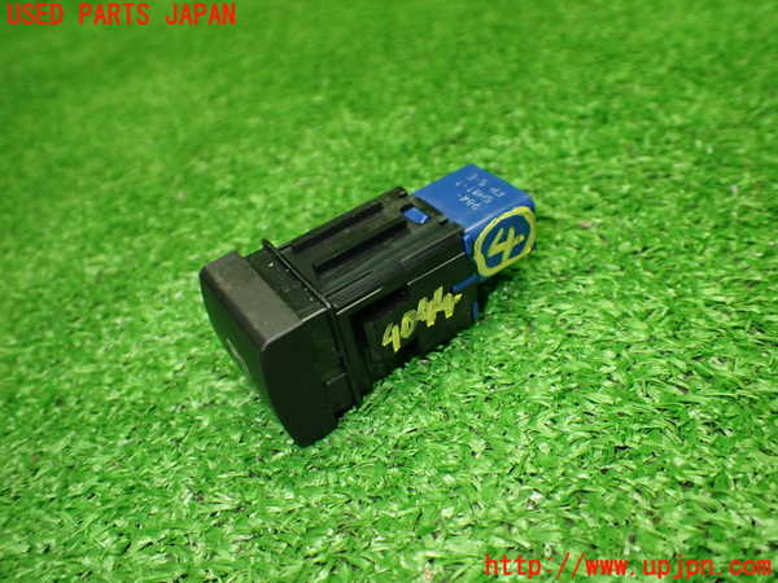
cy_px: 292
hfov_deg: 60.0
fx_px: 674
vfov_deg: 46.8
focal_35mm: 30
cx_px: 389
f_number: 2.3
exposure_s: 1/125
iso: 640
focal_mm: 5.4
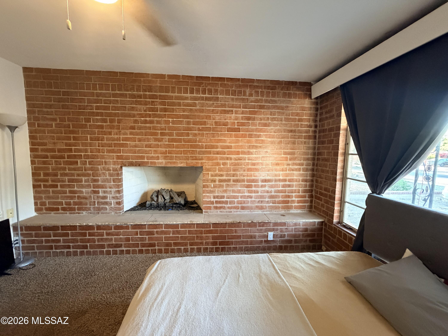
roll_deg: -0.4
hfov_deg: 102.1
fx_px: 181
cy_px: 168
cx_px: 224
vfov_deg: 85.7
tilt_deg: -5.4
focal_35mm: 14
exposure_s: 1/60
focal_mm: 2.22
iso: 800
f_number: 2.2
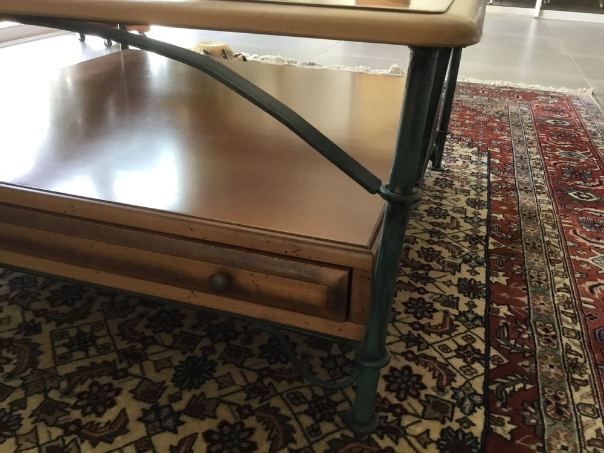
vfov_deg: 45.4
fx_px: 541
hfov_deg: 58.4
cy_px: 226
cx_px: 302
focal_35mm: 31
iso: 50
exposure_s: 1/33
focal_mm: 3.3
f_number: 2.4
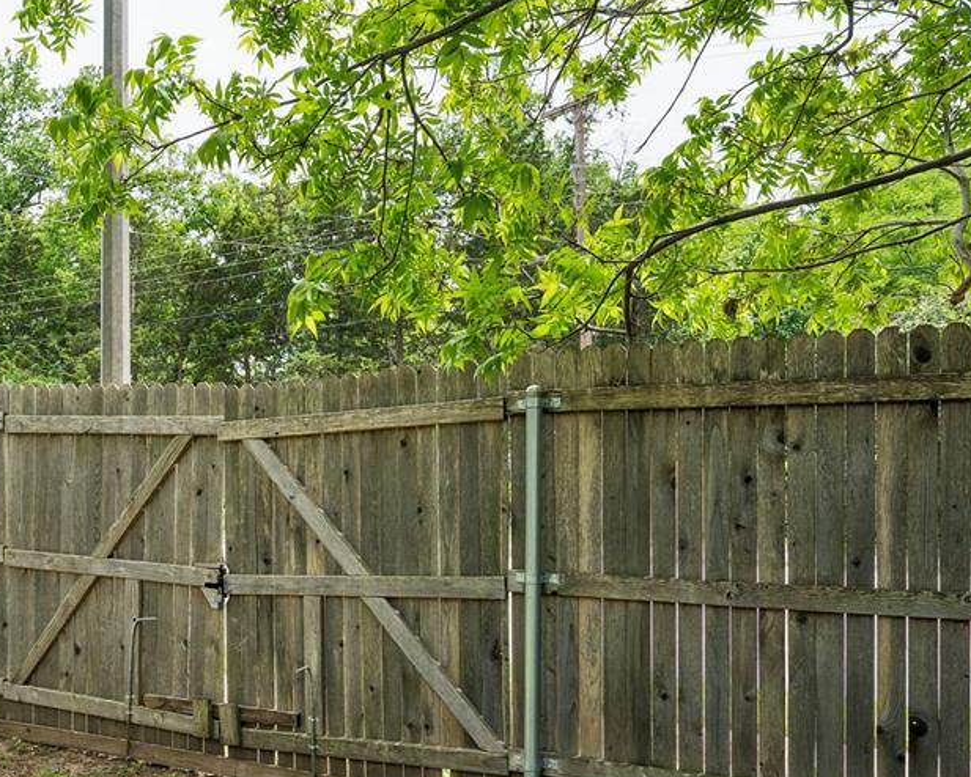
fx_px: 1207
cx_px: 177
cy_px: 473
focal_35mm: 42
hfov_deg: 41.7
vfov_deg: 35.5
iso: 200
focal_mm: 27
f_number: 8
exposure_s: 1/125
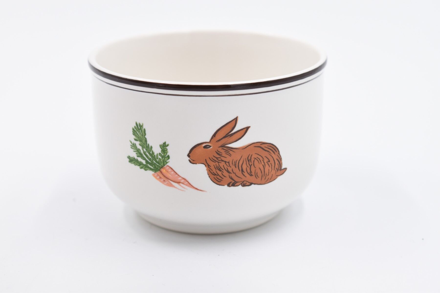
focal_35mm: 75
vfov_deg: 18.2
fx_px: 917
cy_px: 146
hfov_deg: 27.0
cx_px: 220
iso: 320
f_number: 5.6
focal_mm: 50
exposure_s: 1/160
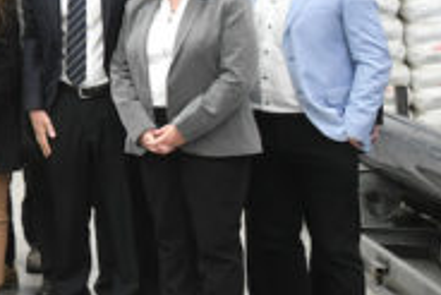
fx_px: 1226
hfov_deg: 16.4
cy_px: -125
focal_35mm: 100
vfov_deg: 13.1
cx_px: -398
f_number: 3.2
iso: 2000
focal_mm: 24
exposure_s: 1/200
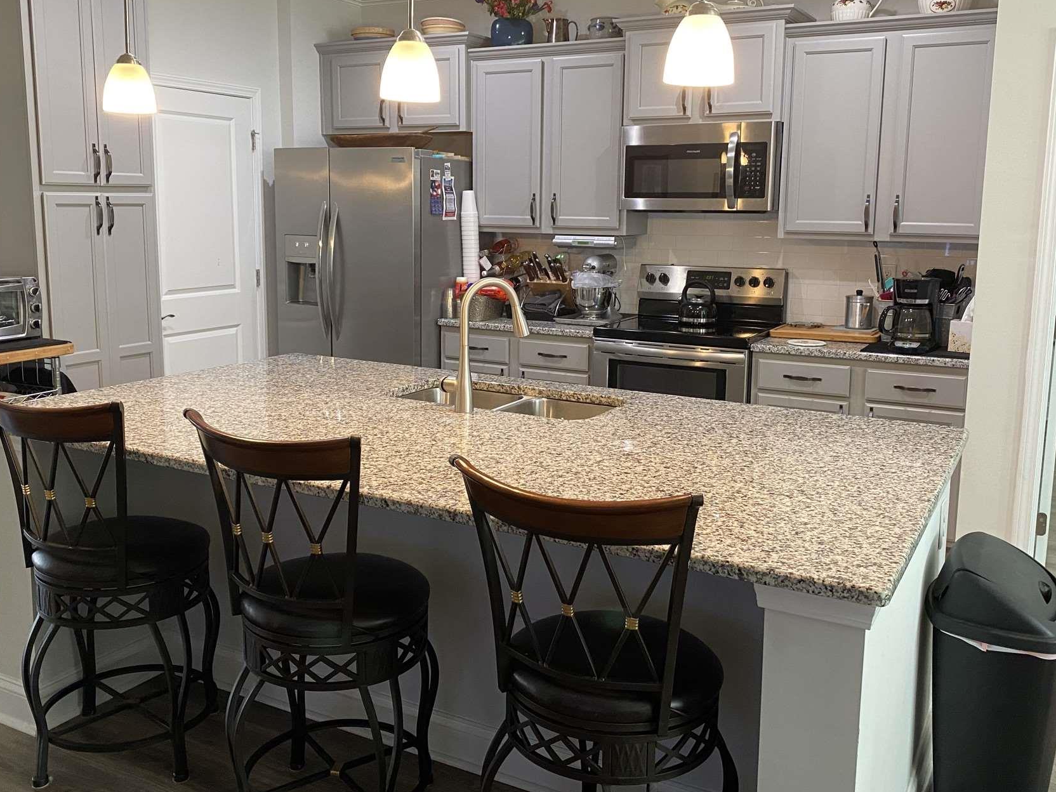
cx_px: 520
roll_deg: -0.9
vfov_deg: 44.1
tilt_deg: -8.5
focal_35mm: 32
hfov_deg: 56.8
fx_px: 976
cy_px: 359
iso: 200
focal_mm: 4.25
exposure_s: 1/60
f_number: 1.8
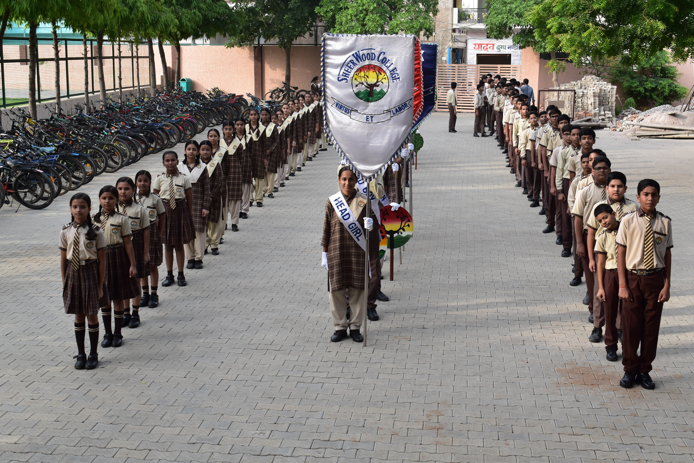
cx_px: 347
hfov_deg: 37.8
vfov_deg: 25.8
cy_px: 232
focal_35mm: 52
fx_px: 1012
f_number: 10
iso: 400
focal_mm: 35
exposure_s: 1/200
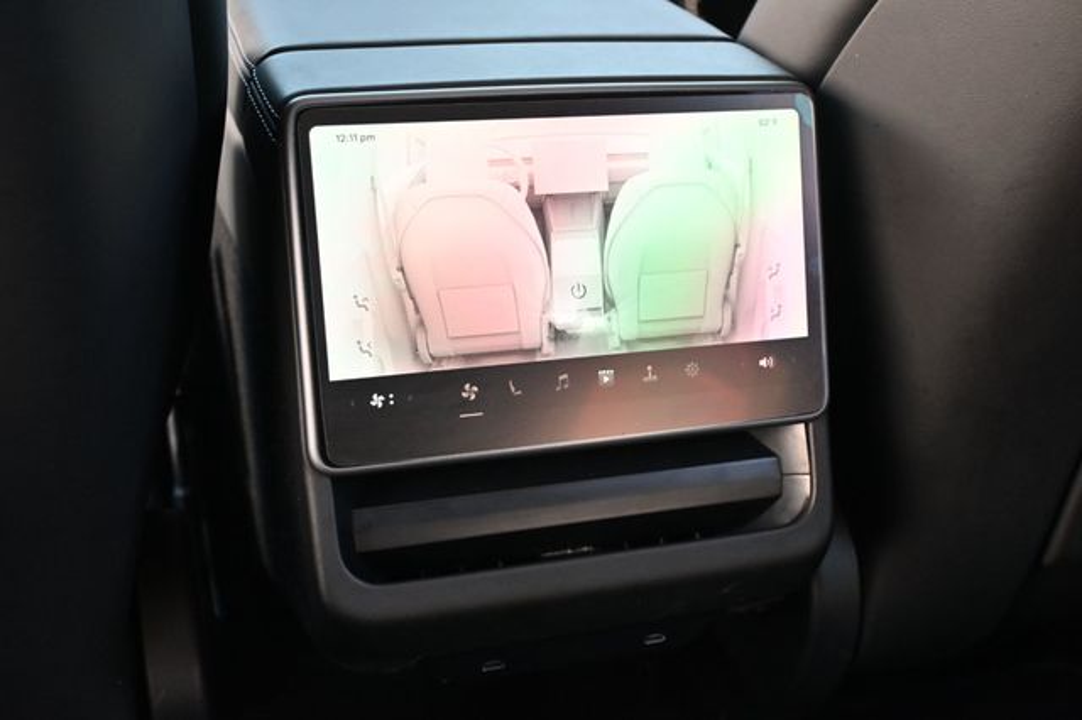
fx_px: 1194
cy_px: 360
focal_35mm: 40
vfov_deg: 33.6
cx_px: 541
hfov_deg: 48.7
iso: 720
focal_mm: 26.5
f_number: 4.5
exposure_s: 1/125
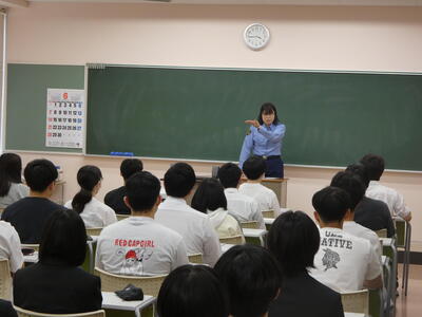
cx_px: 211
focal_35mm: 79
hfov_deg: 24.7
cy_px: 158
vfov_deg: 18.7
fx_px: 963
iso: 320
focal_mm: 14.1
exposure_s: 1/80
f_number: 4.5
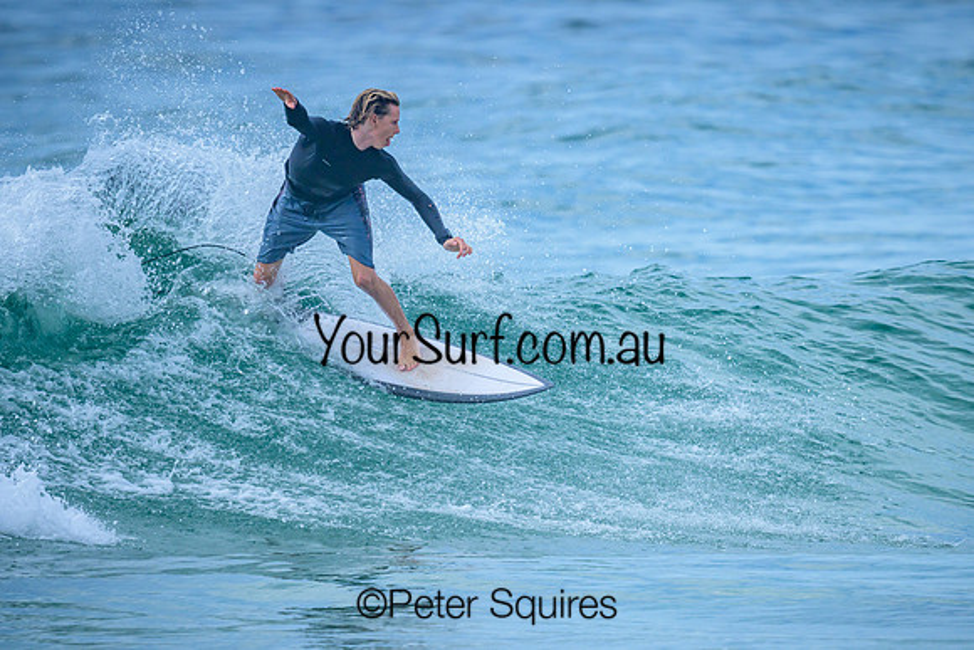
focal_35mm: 1073
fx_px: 29037
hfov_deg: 1.9
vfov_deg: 1.3
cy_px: 373
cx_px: 528
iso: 450
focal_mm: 800
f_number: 6.3
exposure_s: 1/3200
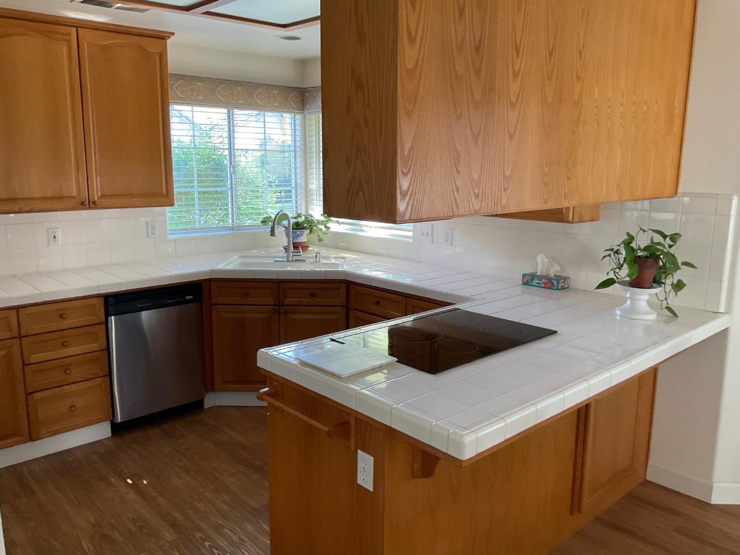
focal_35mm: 29
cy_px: 278
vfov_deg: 48.2
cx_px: 370
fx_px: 620
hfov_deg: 61.7
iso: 80
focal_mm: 3
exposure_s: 1/60
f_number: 1.8
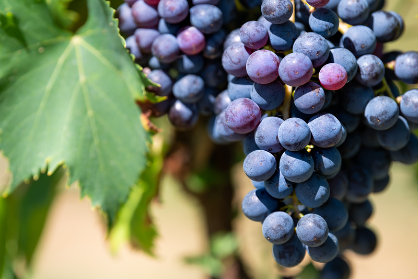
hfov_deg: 10.3
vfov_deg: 6.9
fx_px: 2322
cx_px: 209
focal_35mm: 200
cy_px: 140
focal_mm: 200
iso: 100
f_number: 4
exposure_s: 1/500
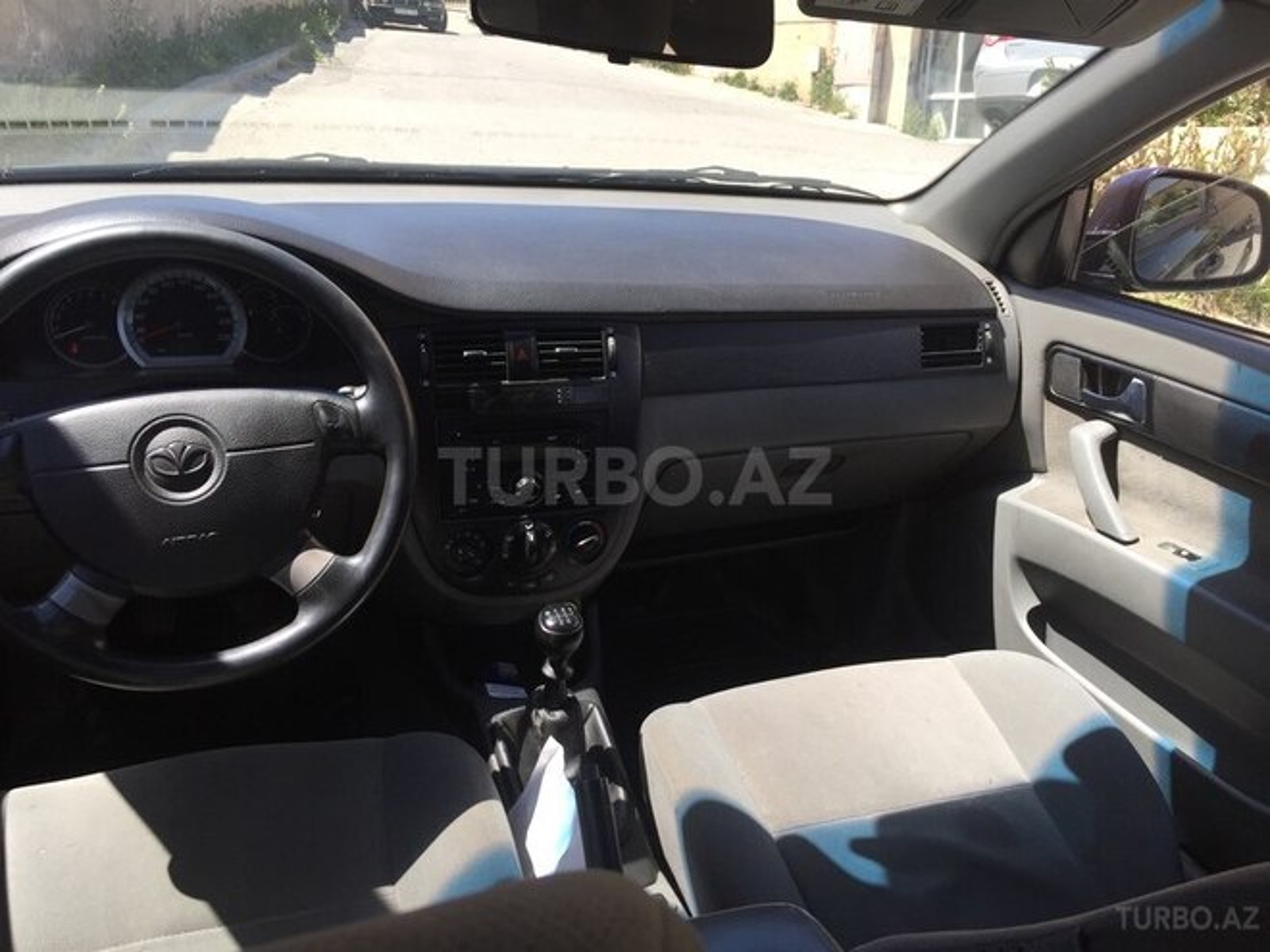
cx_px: 635
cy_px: 476
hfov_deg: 61.7
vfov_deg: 48.2
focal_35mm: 29
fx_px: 1064
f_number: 2.2
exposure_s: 1/549
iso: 32
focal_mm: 4.15
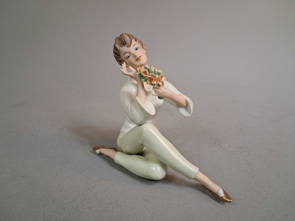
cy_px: 110
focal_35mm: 27
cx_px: 148
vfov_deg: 51.4
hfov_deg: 65.3
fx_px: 230
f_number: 1.8
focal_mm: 4
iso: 320
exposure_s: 1/100
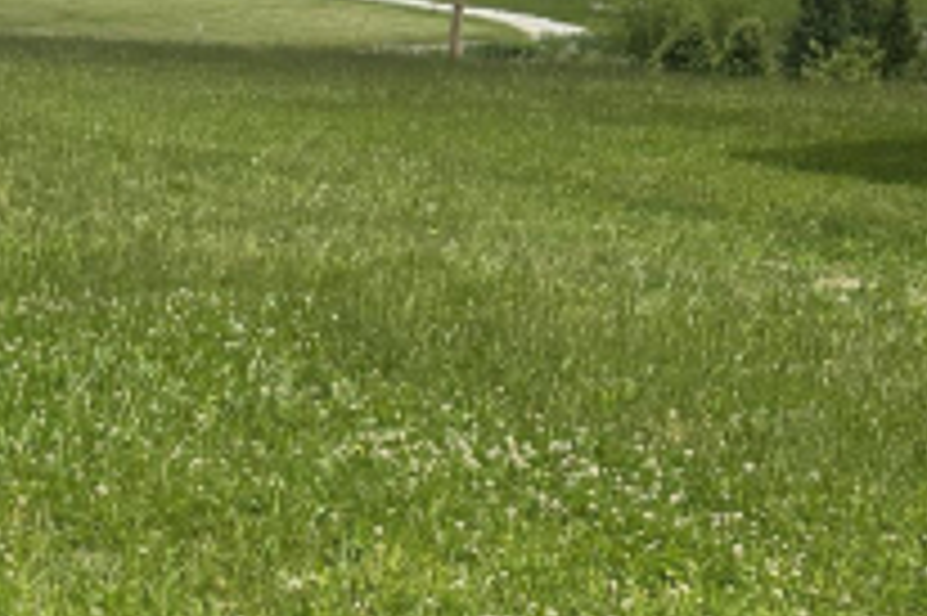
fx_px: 2084
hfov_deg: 24.0
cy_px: 605
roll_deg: -2.4
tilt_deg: -18.8
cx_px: -4
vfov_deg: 16.5
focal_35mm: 81
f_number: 1.78
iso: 80
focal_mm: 6.86
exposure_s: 1/5263
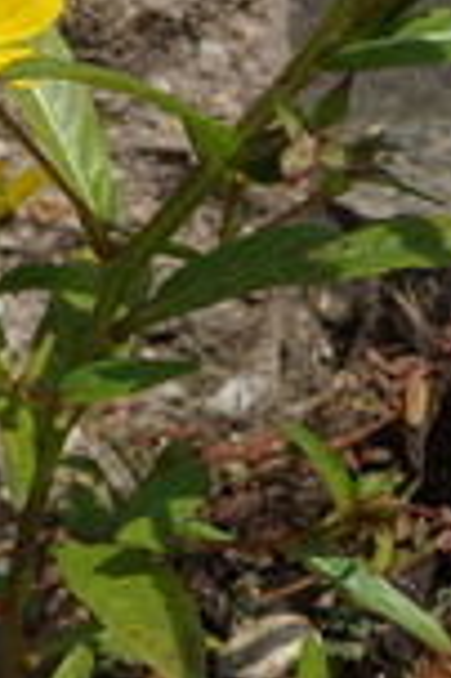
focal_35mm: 184
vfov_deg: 11.1
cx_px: 342
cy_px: 571
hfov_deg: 7.4
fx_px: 3465
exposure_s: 1/250
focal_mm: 31
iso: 100
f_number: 9
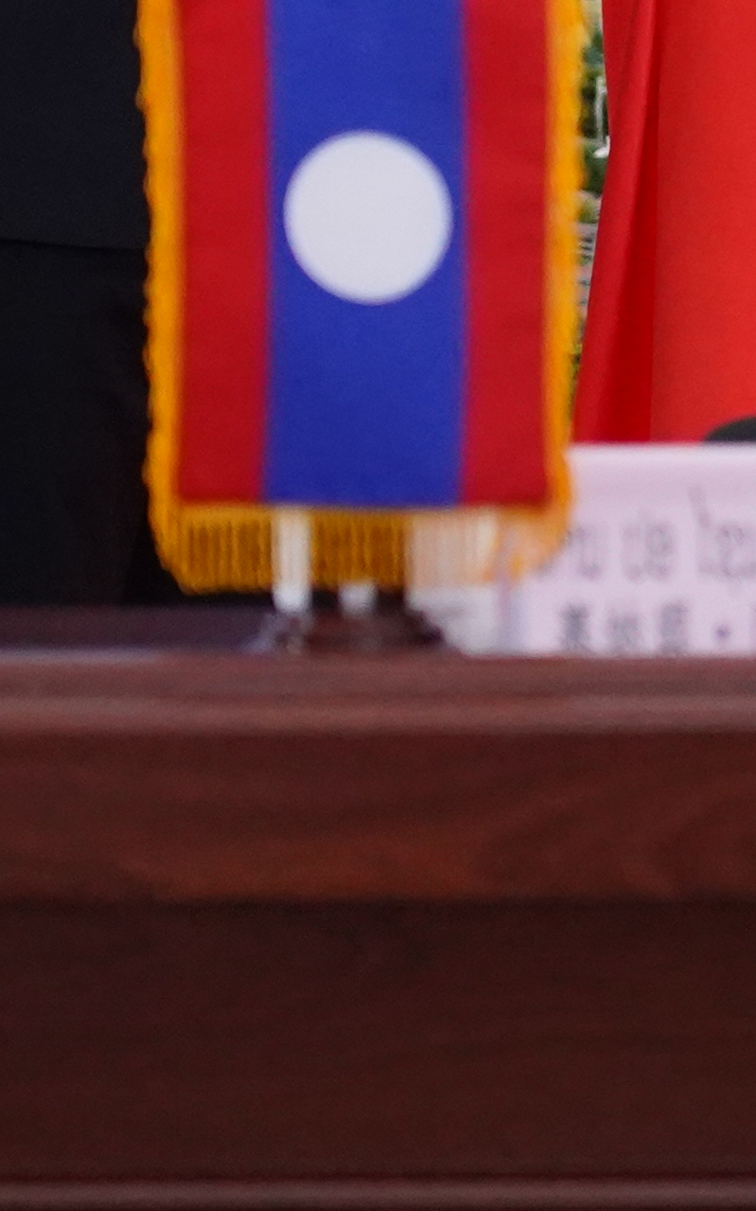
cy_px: -245
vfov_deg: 4.8
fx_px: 14510
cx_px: 1485
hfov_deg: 3.0
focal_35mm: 440
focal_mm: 92
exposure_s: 1/100
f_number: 4
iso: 4000
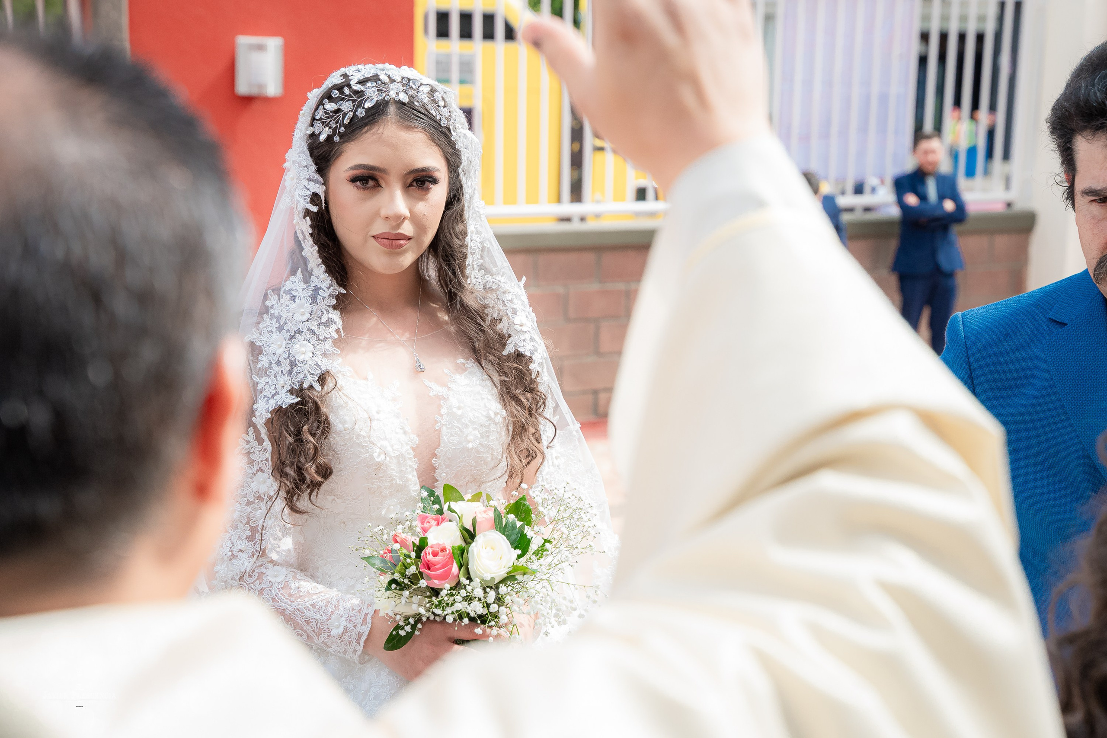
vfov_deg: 22.6
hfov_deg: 33.4
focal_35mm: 60
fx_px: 1845
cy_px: 369
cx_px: 554
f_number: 5.6
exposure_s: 1/2000
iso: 2000
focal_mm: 60
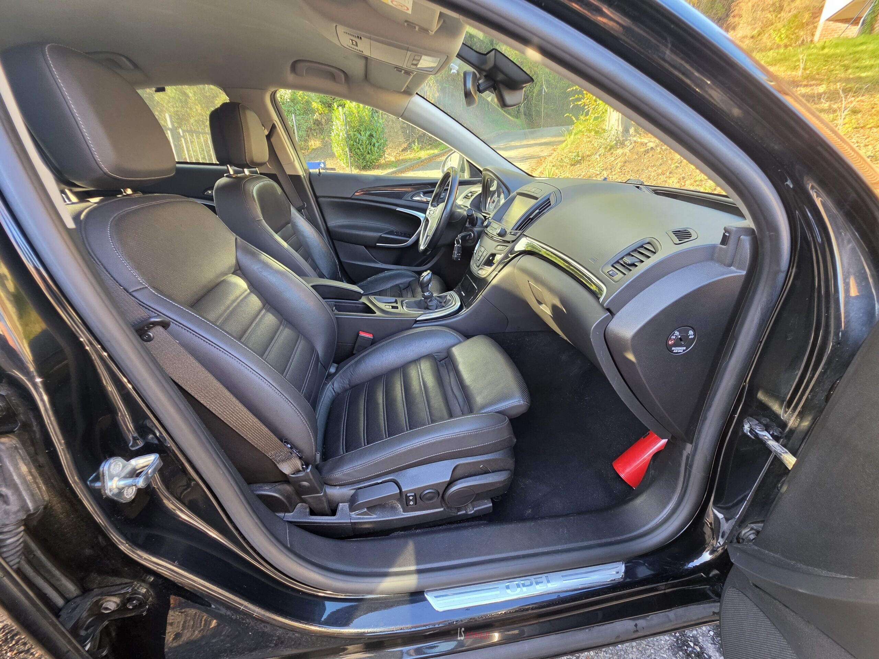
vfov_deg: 89.9
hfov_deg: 106.2
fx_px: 330
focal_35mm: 13
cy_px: 330
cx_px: 440
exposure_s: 1/100
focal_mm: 2.2
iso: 100
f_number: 1.9
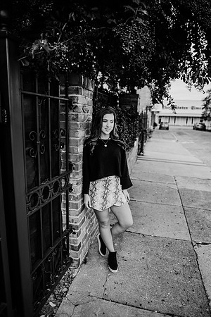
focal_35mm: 24
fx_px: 211
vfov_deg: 73.7
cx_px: 106
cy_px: 158
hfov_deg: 53.1
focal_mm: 24
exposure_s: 1/640
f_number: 2.2
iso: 160
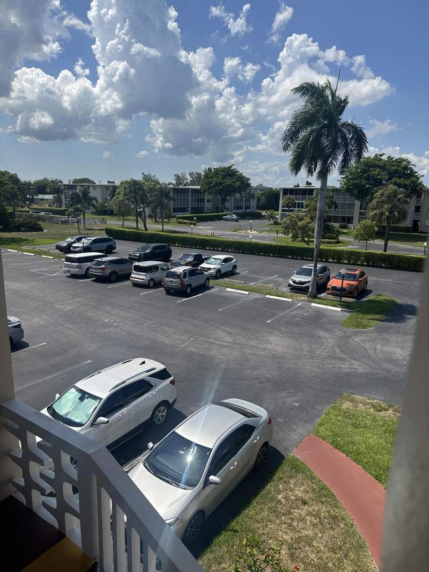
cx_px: 214
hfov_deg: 56.8
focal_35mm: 24
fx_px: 396
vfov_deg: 71.6
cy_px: 286
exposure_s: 1/7042
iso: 80
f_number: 1.78
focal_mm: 6.86
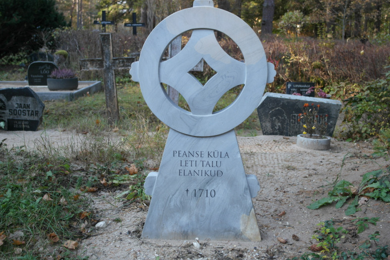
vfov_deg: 27.0
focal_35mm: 50
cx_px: 194
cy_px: 128
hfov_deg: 39.6
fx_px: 542
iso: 200
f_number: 4.5
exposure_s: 1/125
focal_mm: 32
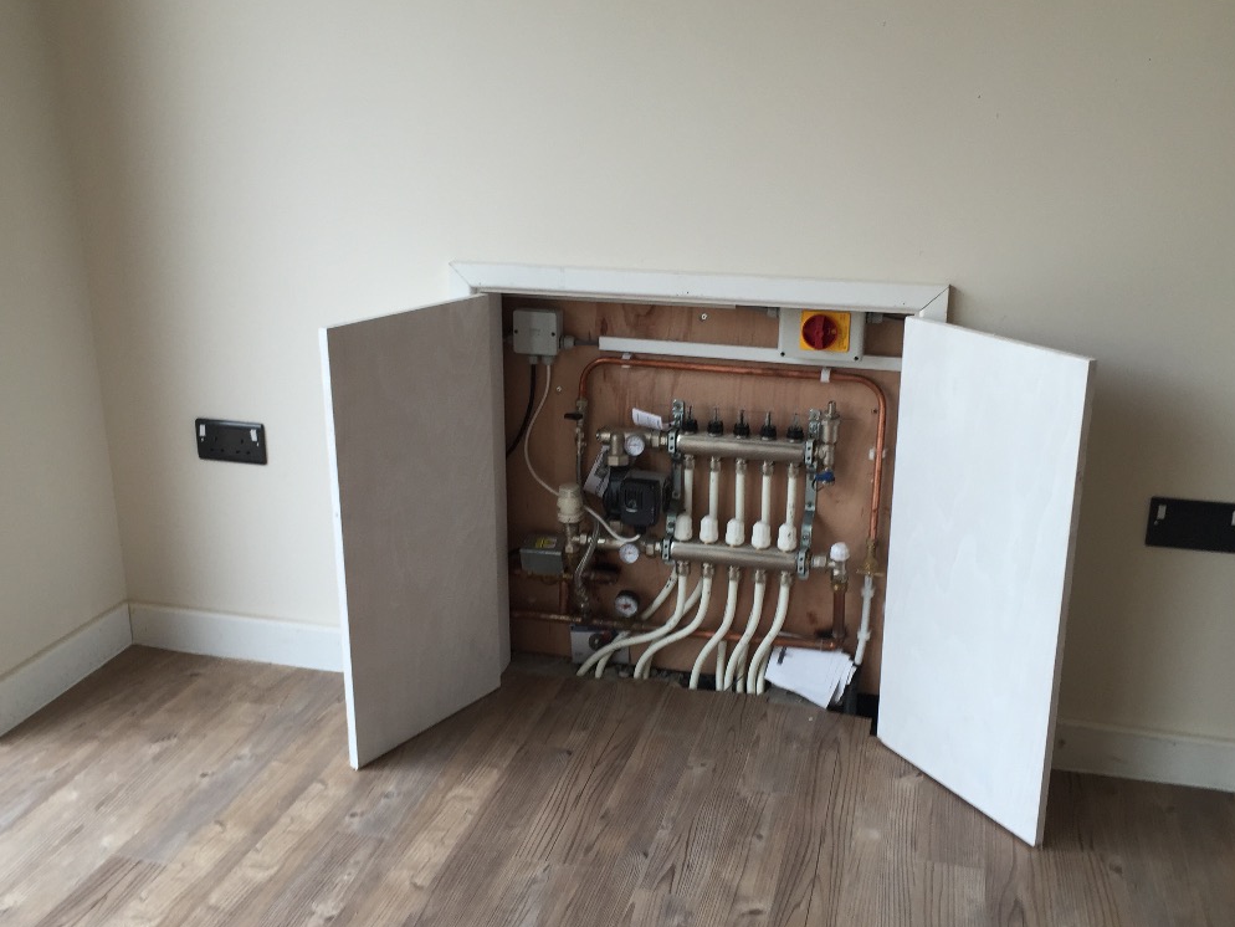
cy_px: 487
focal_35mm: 35
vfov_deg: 40.7
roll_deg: -0.4
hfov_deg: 52.6
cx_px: 626
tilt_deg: -16.7
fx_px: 1249
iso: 40
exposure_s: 1/60
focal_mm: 4.15
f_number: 2.2
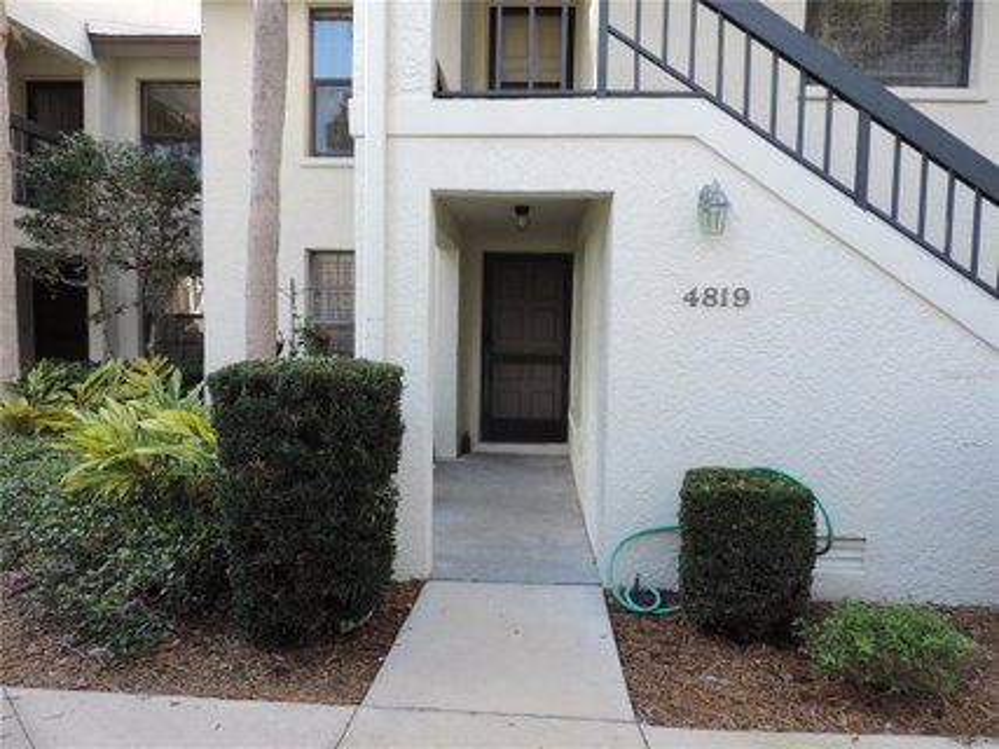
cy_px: 374
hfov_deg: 71.6
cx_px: 500
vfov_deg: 56.8
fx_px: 692
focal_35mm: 24
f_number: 3
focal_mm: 4.3
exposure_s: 1/80
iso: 80
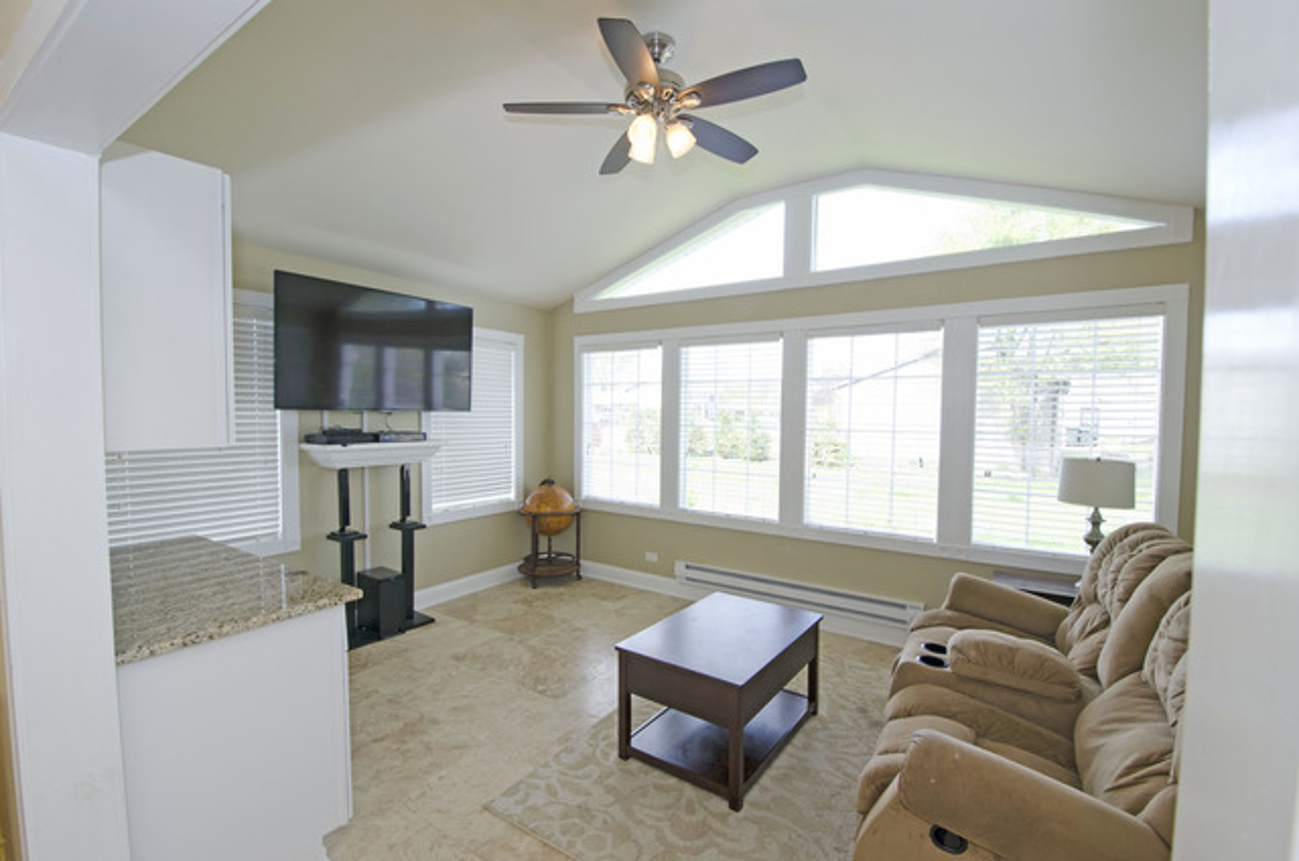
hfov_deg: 100.5
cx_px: 650
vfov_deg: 77.1
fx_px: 540
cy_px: 430
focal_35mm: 15
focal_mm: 10
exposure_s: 1/50
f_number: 8
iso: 500
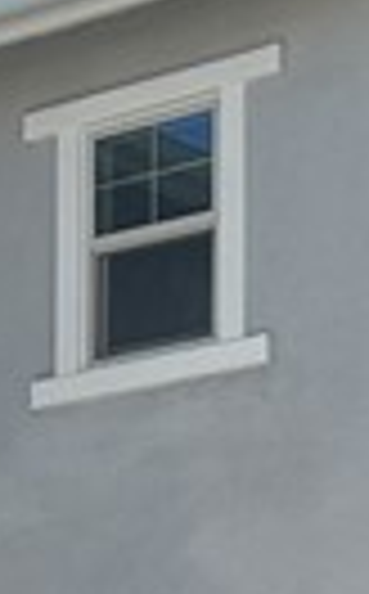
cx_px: -171
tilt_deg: +6.2
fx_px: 3200
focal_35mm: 198
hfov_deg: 6.5
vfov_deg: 10.3
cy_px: 837
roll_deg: -1.0
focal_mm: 6.86
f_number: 1.78
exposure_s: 1/2967
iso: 80
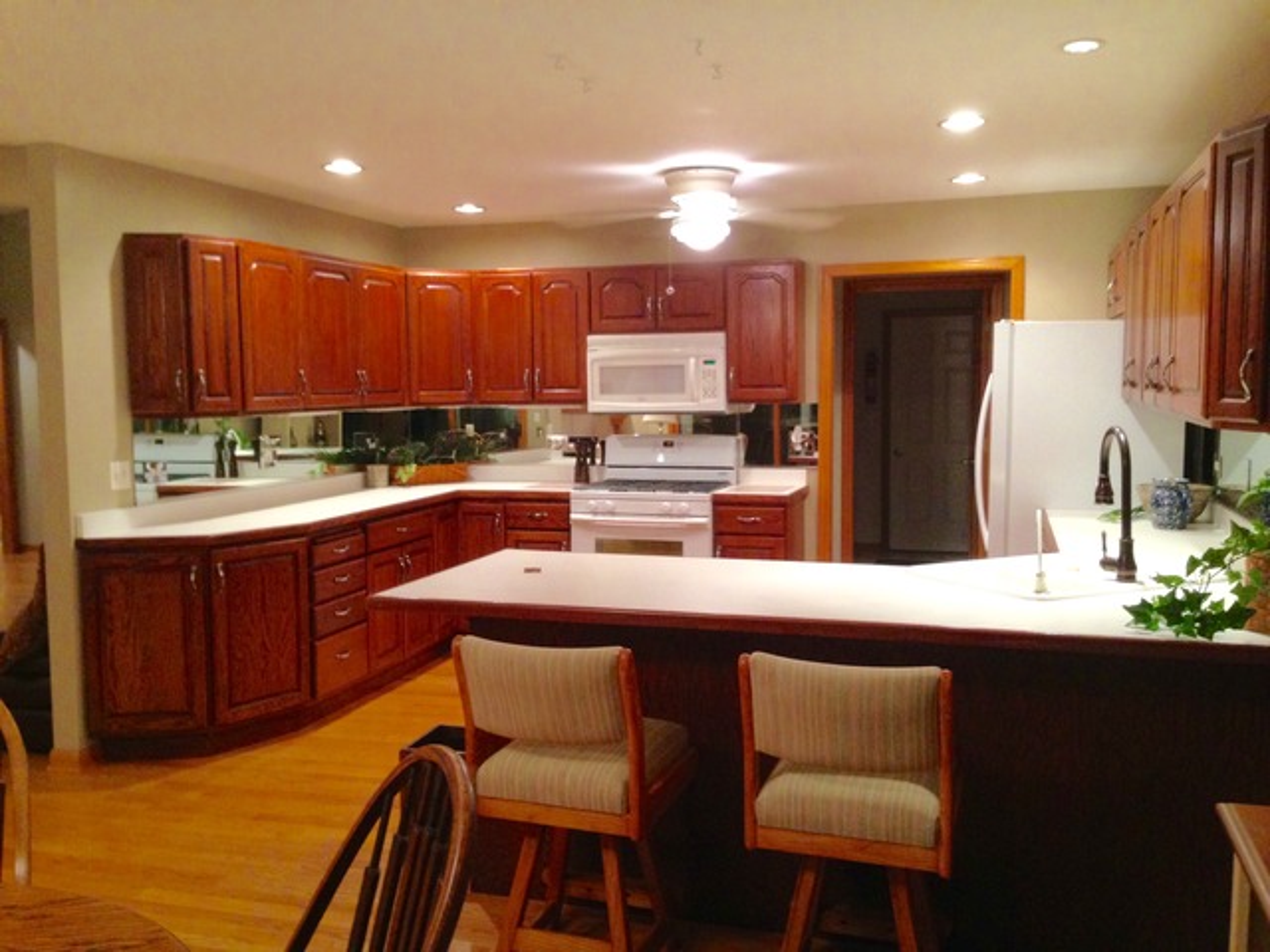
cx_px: 635
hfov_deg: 55.4
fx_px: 1211
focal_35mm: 33
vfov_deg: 42.9
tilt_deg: -3.2
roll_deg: +0.1
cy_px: 476
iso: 250
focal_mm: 4.12
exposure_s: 1/20
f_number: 2.4
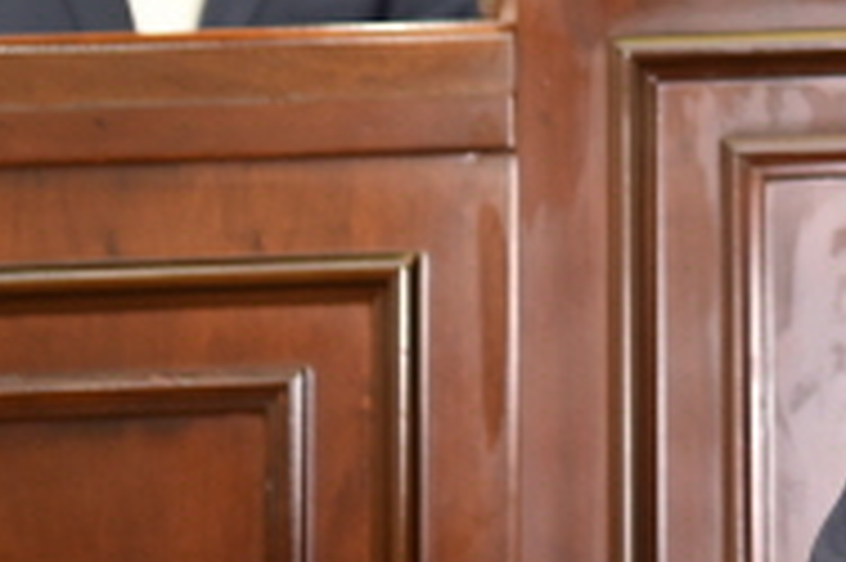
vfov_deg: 6.3
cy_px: -272
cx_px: 1210
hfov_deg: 9.4
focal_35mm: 214
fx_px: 5024
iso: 1250
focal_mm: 62
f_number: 2.8
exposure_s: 1/60
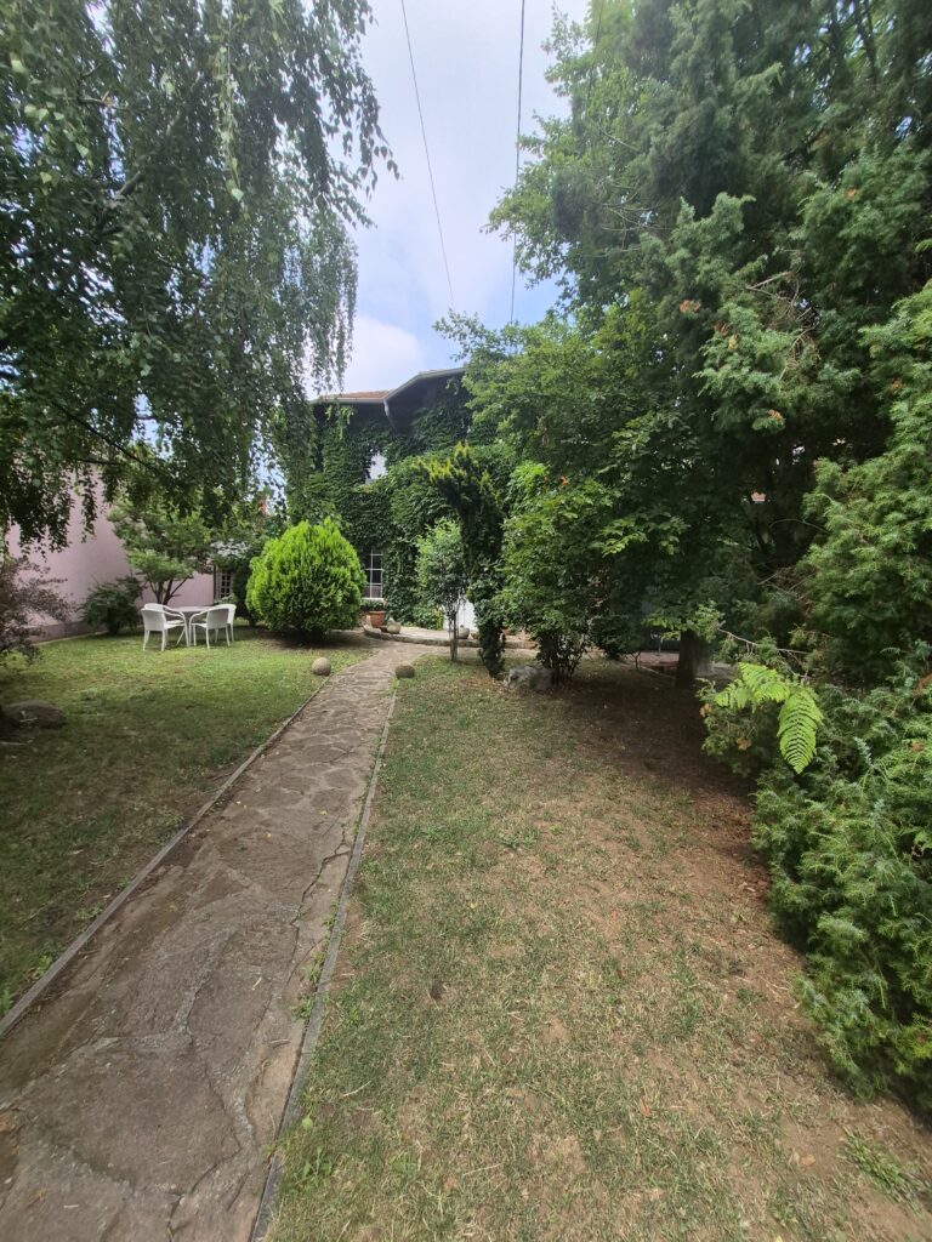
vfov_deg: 106.2
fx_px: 467
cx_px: 466
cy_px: 621
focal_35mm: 13
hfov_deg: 89.9
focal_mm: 1.74
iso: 40
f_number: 2.2
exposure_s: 1/980
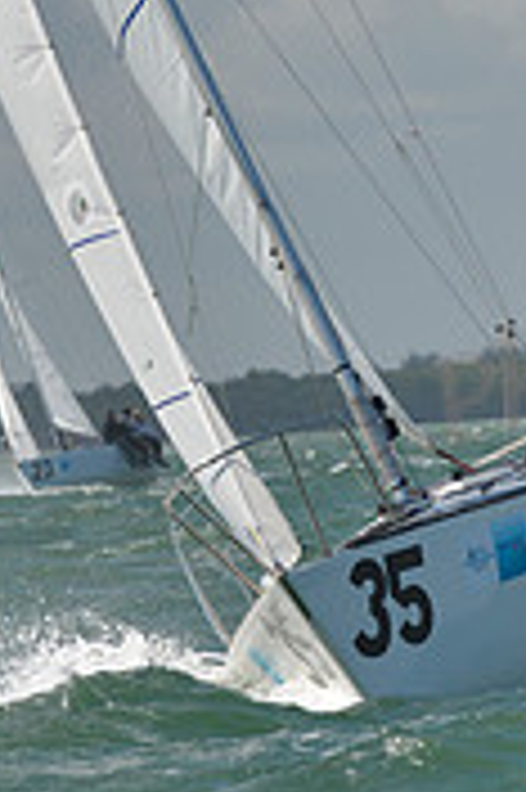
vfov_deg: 3.0
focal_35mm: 692
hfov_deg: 2.0
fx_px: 15195
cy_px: -297
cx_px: 200
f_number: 7.1
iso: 280
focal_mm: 210
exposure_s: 1/1600
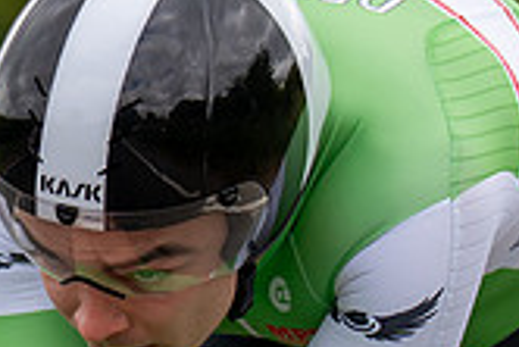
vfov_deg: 1.1
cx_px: 217
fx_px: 18368
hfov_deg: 1.6
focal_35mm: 1273
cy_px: 456
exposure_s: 1/1250
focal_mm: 160
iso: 200
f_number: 3.2
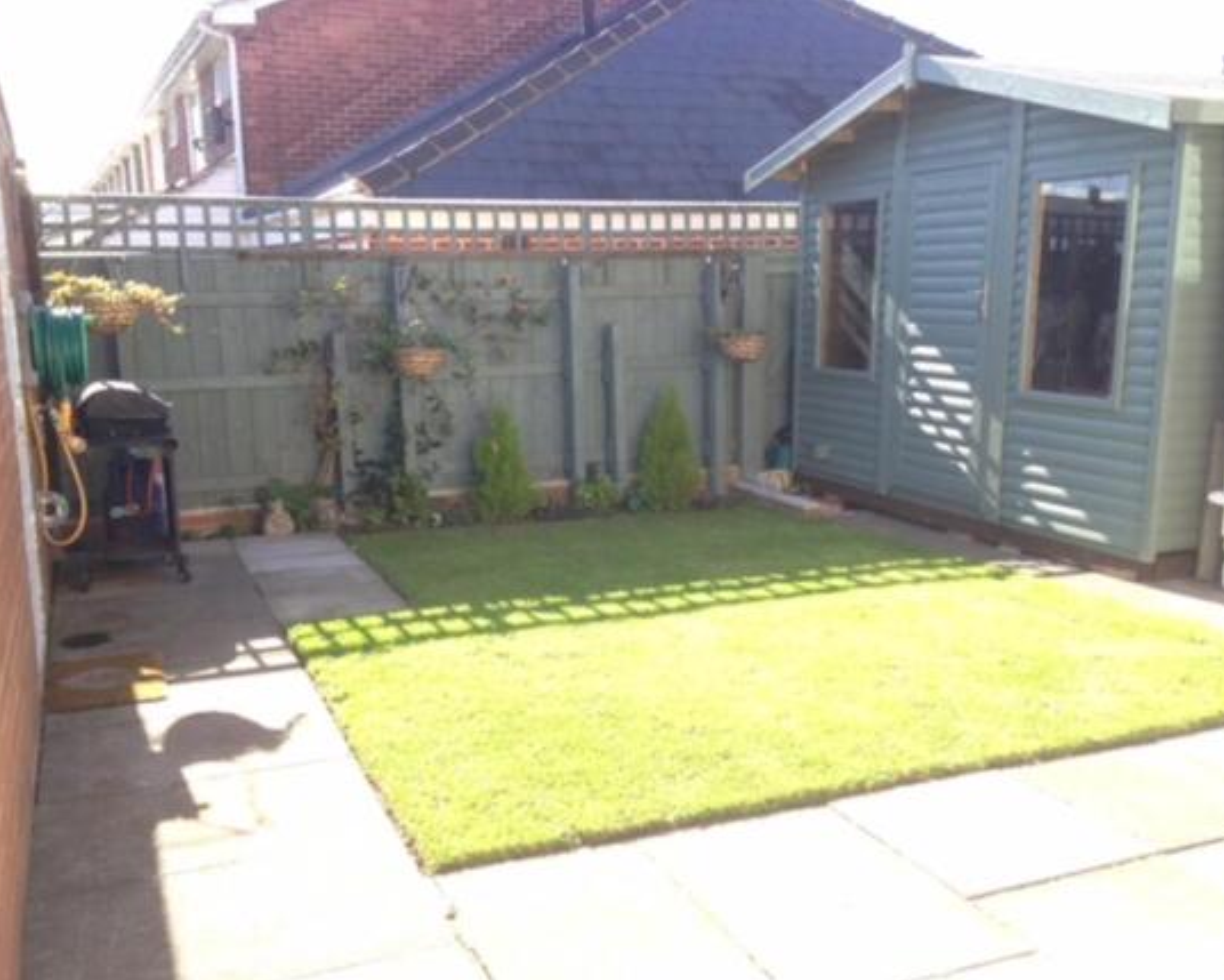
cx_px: 572
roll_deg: +1.8
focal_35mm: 35
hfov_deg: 51.5
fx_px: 1268
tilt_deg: -10.0
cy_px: 497
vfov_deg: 42.2
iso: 50
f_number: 2.4
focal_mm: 4.12
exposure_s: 1/221
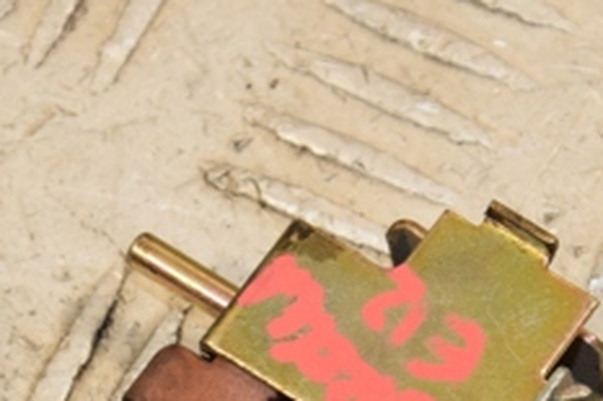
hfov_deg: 5.6
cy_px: 502
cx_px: 357
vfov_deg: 3.7
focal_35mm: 371
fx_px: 6210
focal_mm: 90
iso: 800
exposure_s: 1/200
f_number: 9
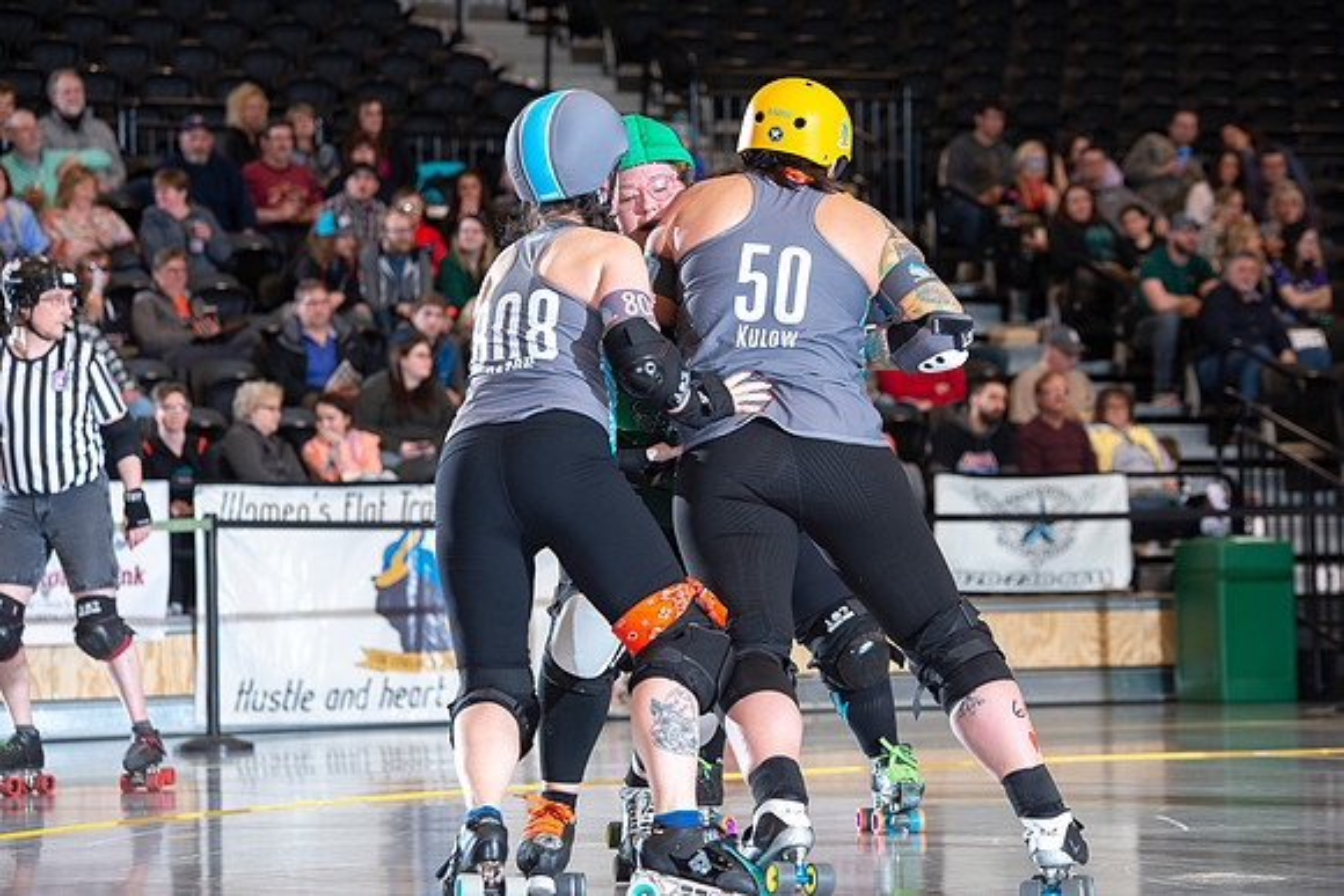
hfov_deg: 15.8
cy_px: 448
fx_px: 4854
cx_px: 672
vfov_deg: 10.6
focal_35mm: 130
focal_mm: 130
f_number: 5.6
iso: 640
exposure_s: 1/160
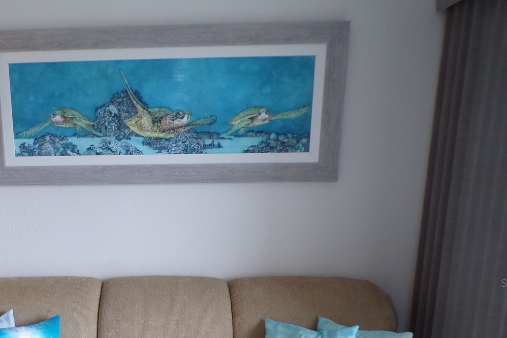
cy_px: 283
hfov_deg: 47.1
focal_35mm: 40
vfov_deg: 32.3
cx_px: 143
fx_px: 563
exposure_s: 1/38
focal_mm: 4.3
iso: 100
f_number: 3
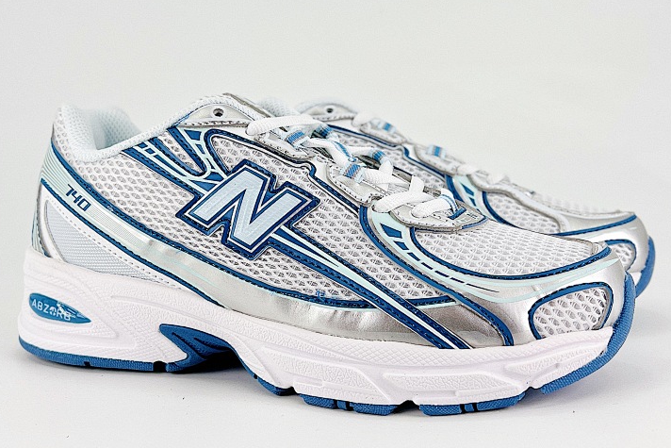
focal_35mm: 41
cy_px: 210
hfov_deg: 47.3
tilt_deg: -7.6
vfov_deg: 32.6
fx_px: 764
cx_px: 302
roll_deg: +1.3
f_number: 1.5
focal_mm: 5.7
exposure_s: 1/1135
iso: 50
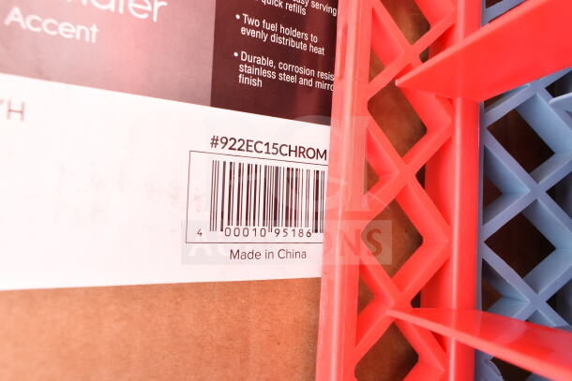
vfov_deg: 48.0
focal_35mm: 27
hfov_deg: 67.4
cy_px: 190
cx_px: 286
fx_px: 429
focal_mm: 18
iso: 1600
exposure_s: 1/250
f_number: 8
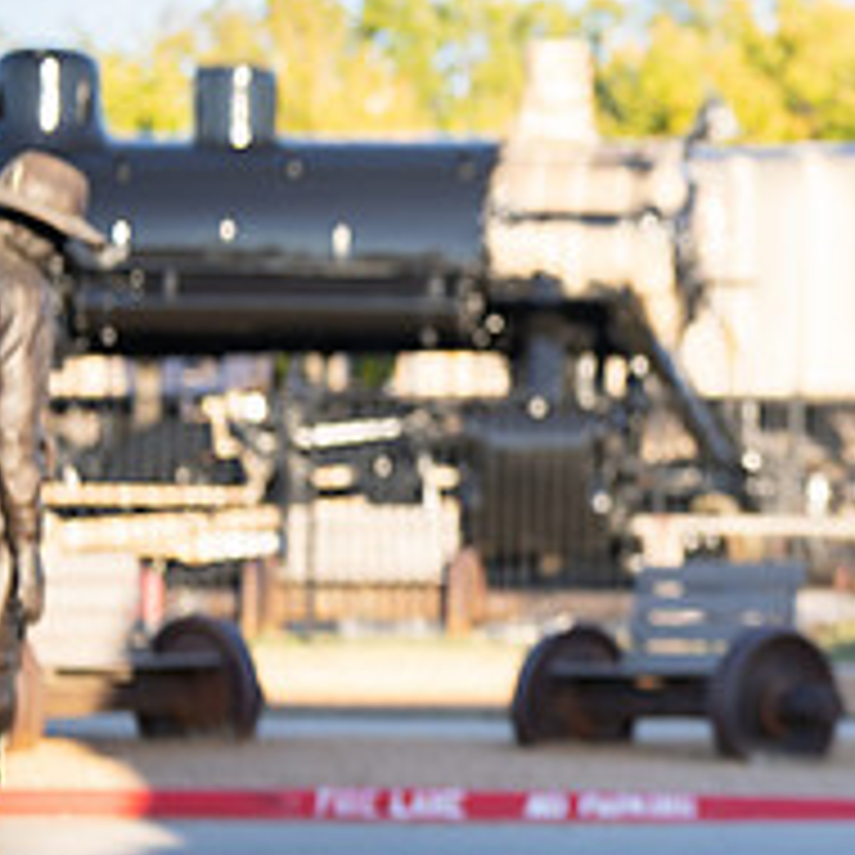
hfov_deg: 9.2
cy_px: 394
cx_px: 1202
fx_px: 5170
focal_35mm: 185
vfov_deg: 9.5
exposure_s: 1/320
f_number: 2.8
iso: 100
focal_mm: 70
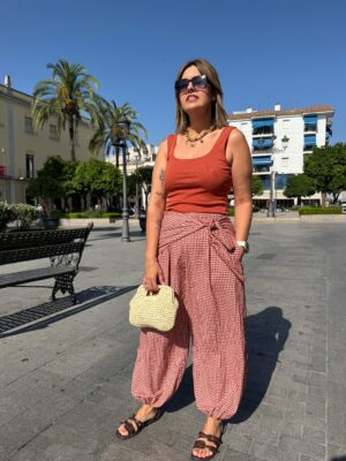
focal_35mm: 24
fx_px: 320
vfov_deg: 71.6
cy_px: 230
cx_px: 173
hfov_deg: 56.8
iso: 80
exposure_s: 1/6173
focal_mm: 6.76
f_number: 1.78
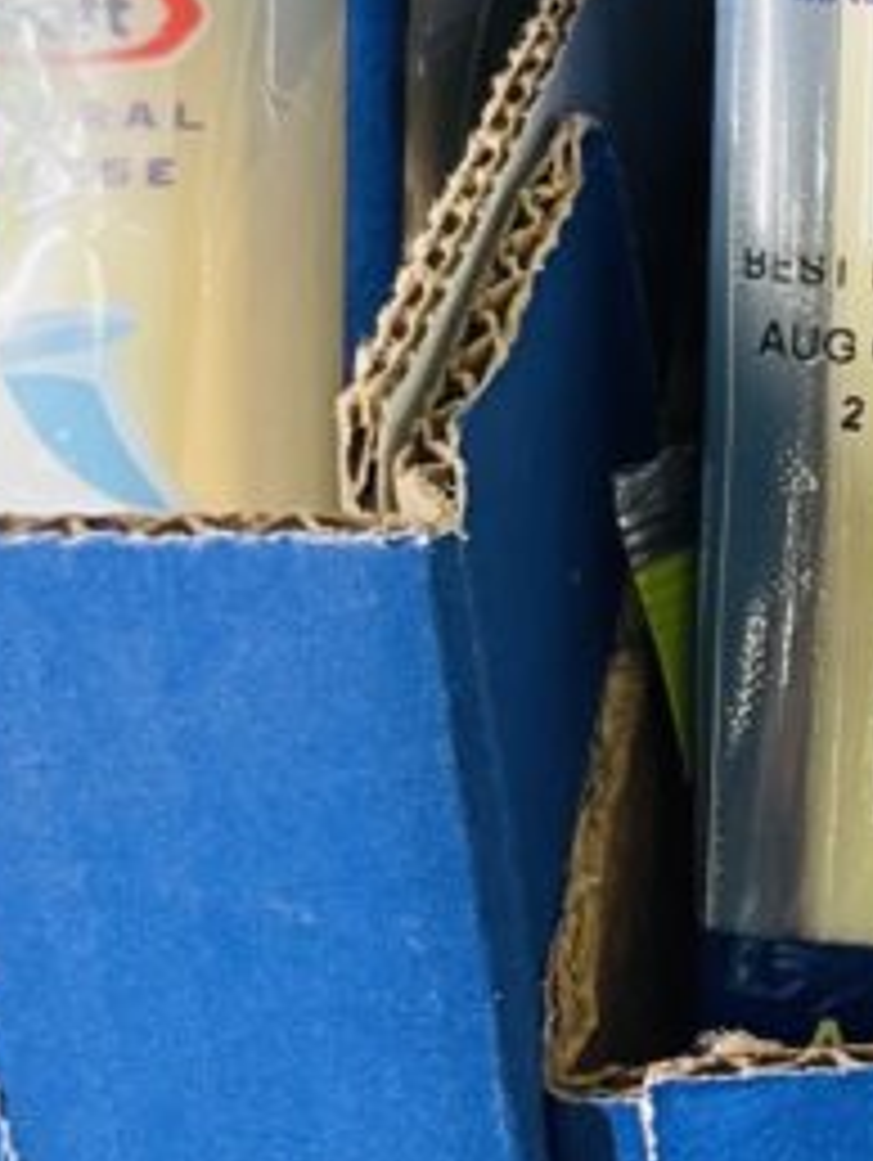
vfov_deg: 18.8
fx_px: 3458
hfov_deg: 13.0
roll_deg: -3.3
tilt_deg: -29.5
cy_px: 194
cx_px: 1588
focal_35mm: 103
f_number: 1.6
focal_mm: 4.2
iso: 80
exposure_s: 1/60
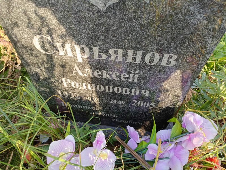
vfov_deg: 54.9
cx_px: 113
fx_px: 163
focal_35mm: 25
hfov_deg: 69.4
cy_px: 85
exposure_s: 1/101
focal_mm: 4.76
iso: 113
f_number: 1.69
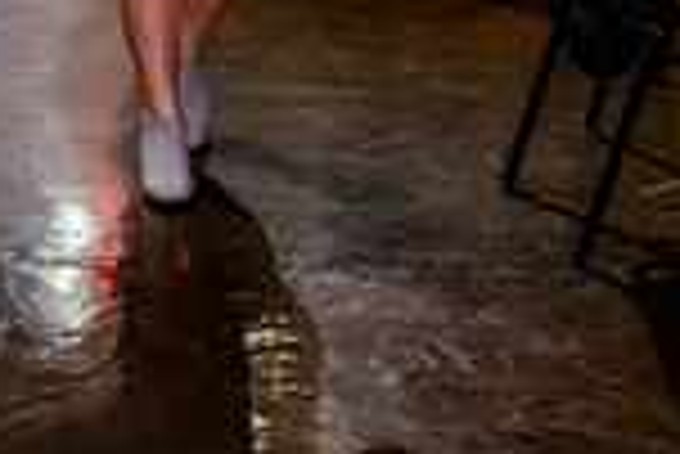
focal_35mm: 129
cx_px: 484
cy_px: -353
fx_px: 2439
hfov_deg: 15.8
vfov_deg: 10.1
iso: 5000
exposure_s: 1/200
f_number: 2.8
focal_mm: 32
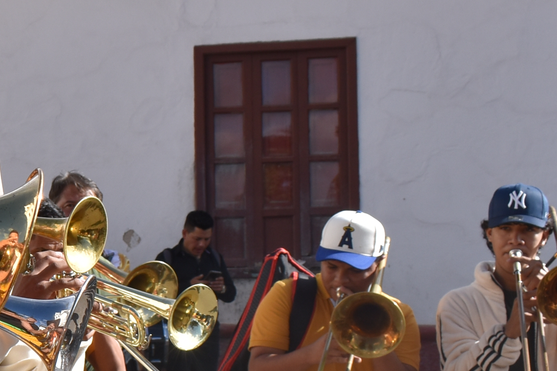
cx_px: -193
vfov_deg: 12.2
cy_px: 303
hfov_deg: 17.1
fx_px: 1727
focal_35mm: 112
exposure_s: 1/400
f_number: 8
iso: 200
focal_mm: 23
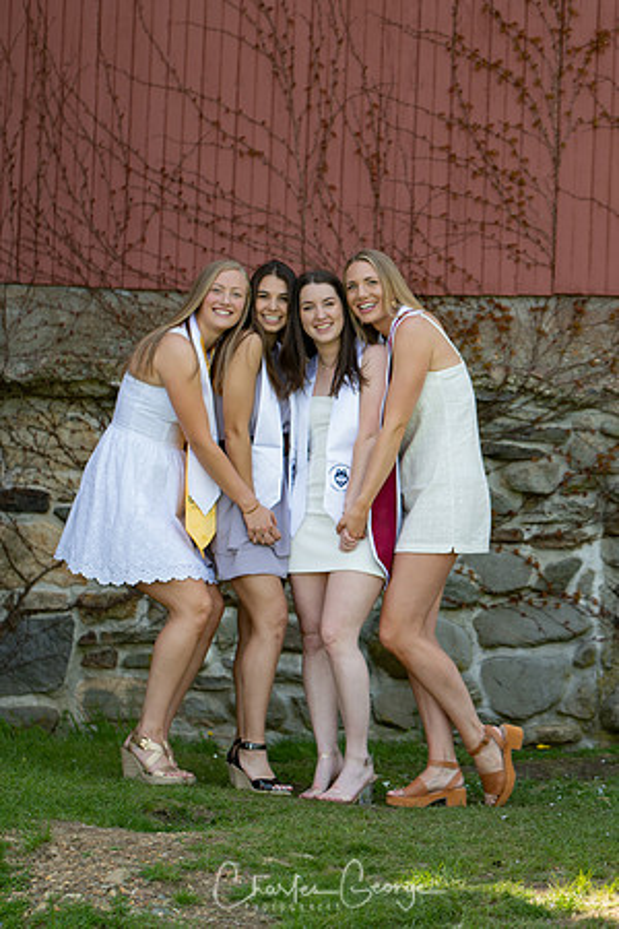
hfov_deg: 9.0
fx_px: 3946
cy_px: 464
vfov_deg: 13.4
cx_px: 310
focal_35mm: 153
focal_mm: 102
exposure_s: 1/250
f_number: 2.8
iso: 100
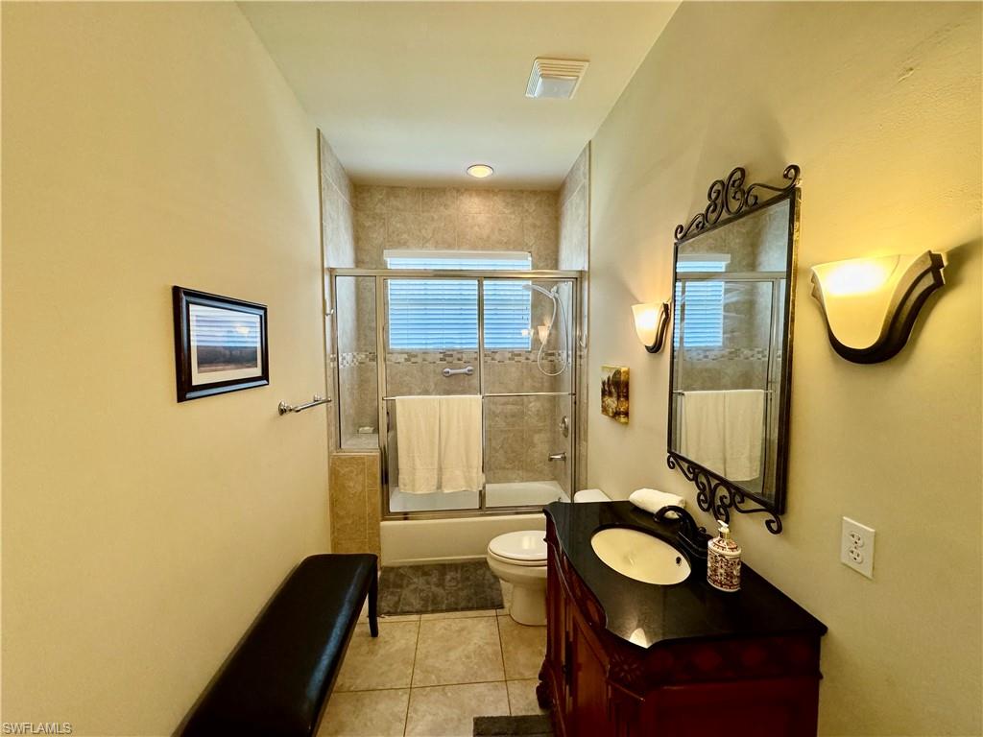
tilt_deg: -4.6
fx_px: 398
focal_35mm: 14
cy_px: 368
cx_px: 492
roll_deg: -0.2
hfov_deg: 102.1
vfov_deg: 85.7
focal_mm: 2.22
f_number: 2.2
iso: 250
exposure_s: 1/120
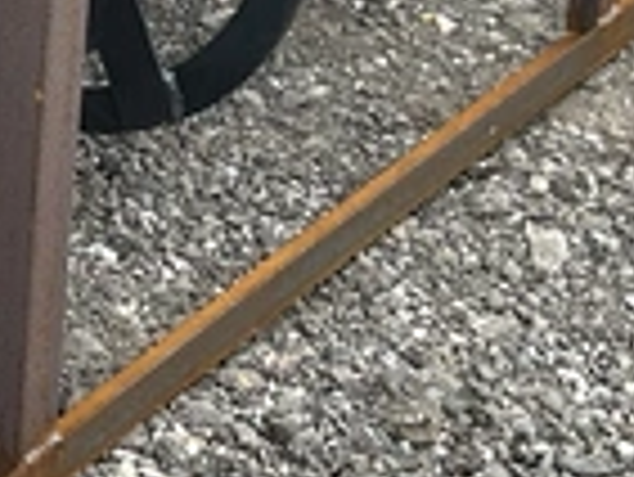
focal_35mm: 154
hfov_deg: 12.0
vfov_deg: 9.5
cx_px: -405
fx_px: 2823
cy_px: -142
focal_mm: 3
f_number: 1.8
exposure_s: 1/242
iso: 20
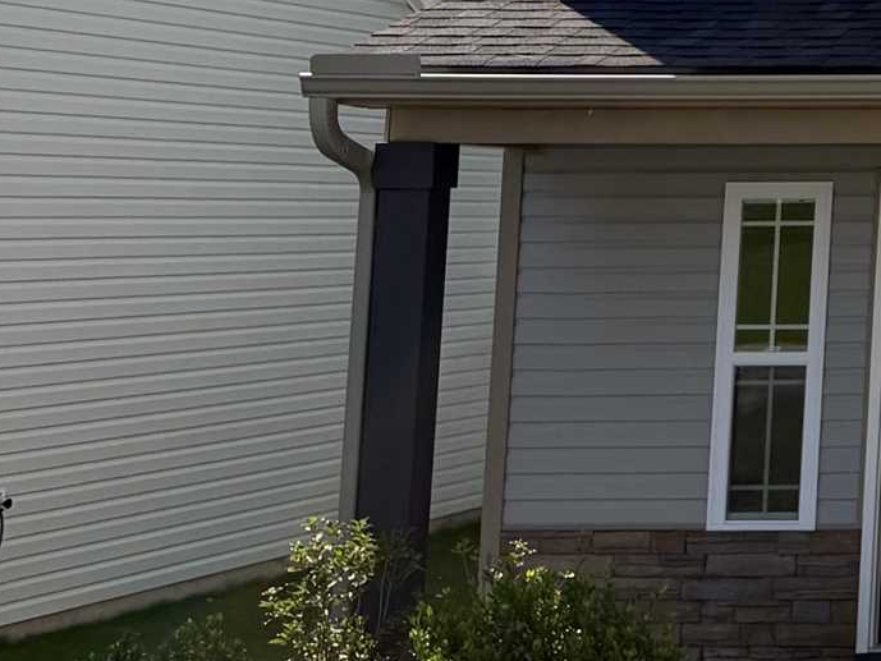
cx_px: 1699
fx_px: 2724
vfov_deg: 13.4
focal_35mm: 107
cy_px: -196
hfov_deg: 15.2
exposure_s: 1/5714
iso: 100
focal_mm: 6.76
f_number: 1.78
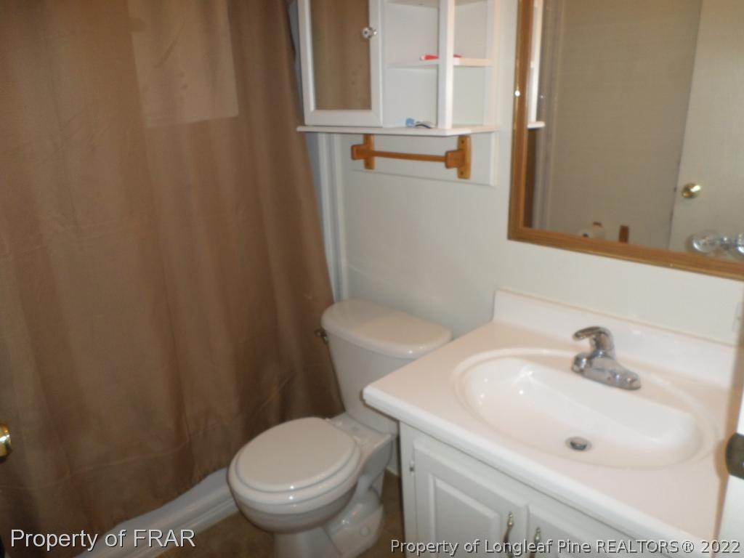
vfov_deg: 54.9
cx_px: 372
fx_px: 537
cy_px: 279
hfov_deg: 69.4
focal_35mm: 25
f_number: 2.5
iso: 100
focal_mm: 4.5
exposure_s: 1/30
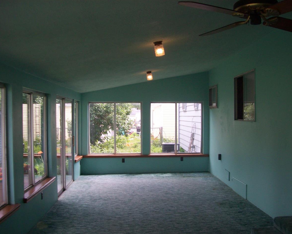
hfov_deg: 47.9
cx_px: 151
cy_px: 117
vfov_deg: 39.2
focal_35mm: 38
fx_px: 328
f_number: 2.7
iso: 80
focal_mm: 6
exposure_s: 1/153
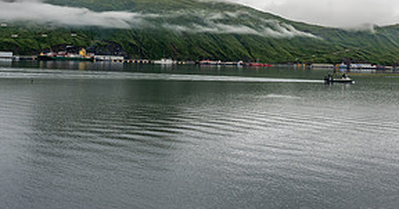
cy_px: 6
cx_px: 226
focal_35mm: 53
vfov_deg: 20.8
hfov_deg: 39.7
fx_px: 552
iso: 110
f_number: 8
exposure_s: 1/125
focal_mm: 24
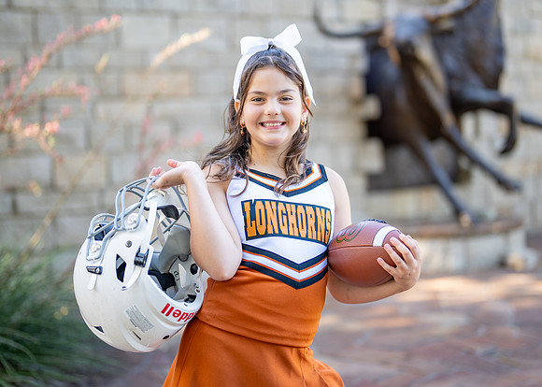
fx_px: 901
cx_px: 279
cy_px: 175
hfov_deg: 33.5
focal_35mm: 59
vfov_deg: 24.2
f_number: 1.2
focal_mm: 50
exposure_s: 1/500
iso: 125
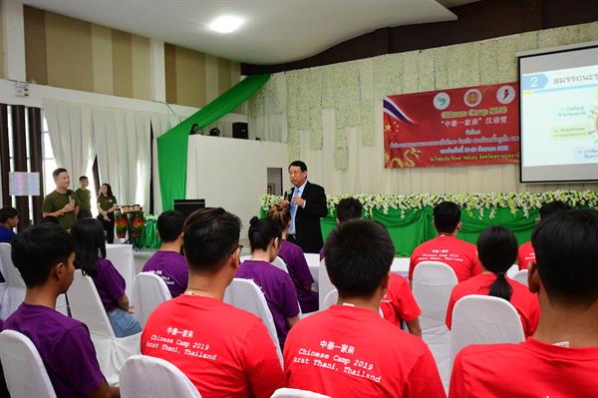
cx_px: 299
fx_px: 597
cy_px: 199
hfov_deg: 53.2
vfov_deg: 36.8
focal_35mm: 36
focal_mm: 24
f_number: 5
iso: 4000
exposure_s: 1/80
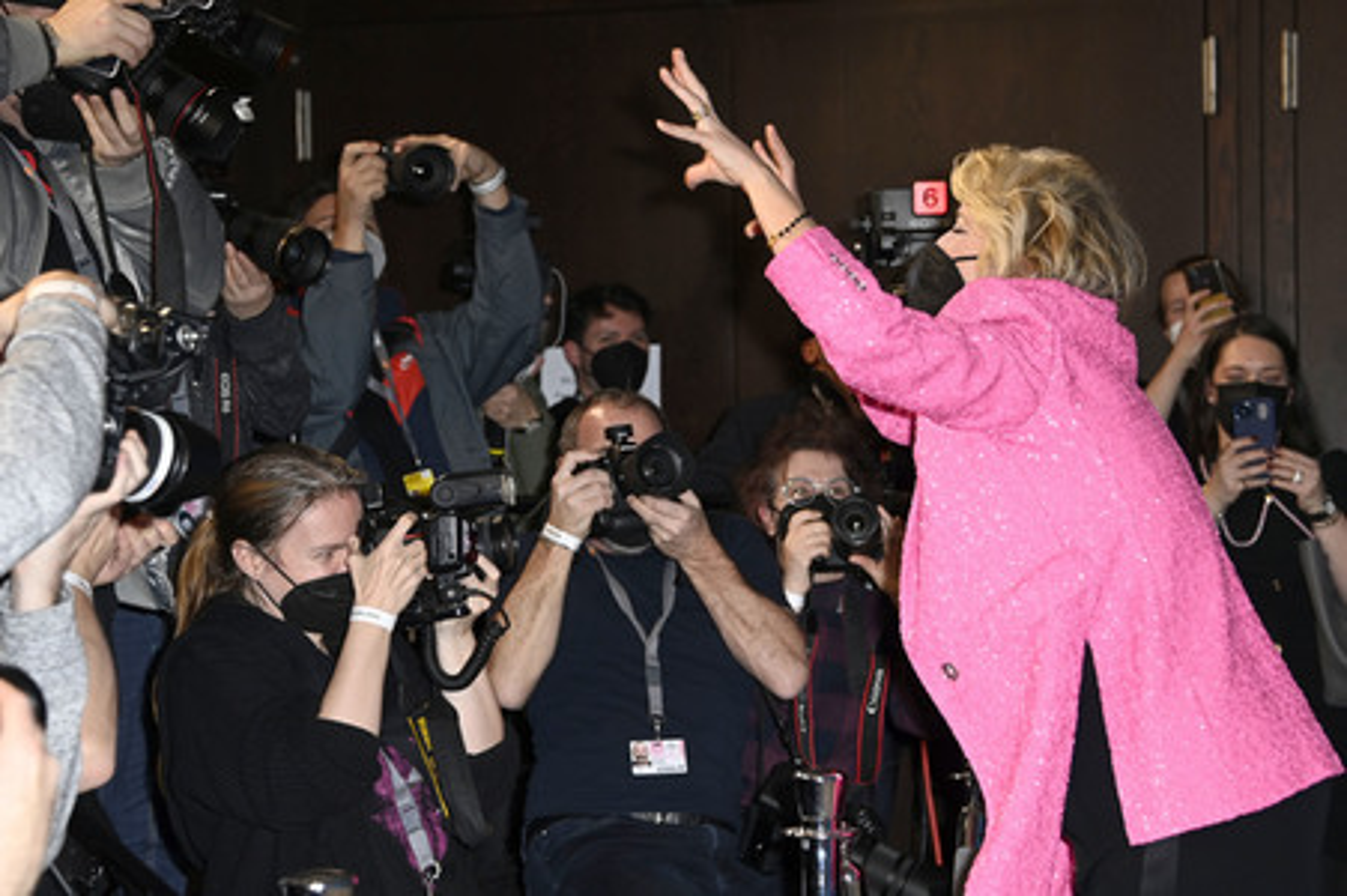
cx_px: 674
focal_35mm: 78
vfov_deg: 17.5
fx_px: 2916
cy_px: 448
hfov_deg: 26.0
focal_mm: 78
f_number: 5.6
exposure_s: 1/200
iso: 1000
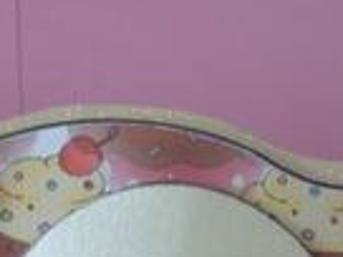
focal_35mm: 116
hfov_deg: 16.3
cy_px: 416
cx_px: -68
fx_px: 1149
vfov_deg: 12.0
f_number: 2.8
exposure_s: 1/15
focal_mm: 7.8
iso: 200
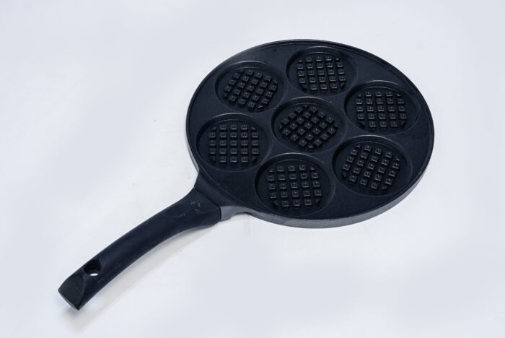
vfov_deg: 22.7
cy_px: 169
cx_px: 252
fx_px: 842
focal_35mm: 60
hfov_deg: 33.4
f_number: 14
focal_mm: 60
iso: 6400
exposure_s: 1/125
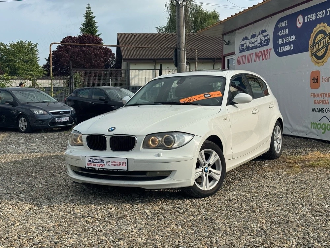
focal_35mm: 48
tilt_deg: -3.4
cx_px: 165
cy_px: 124
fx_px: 458
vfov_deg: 30.3
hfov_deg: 39.7
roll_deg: +1.6
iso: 64
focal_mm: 6.76
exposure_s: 1/4608
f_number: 1.78
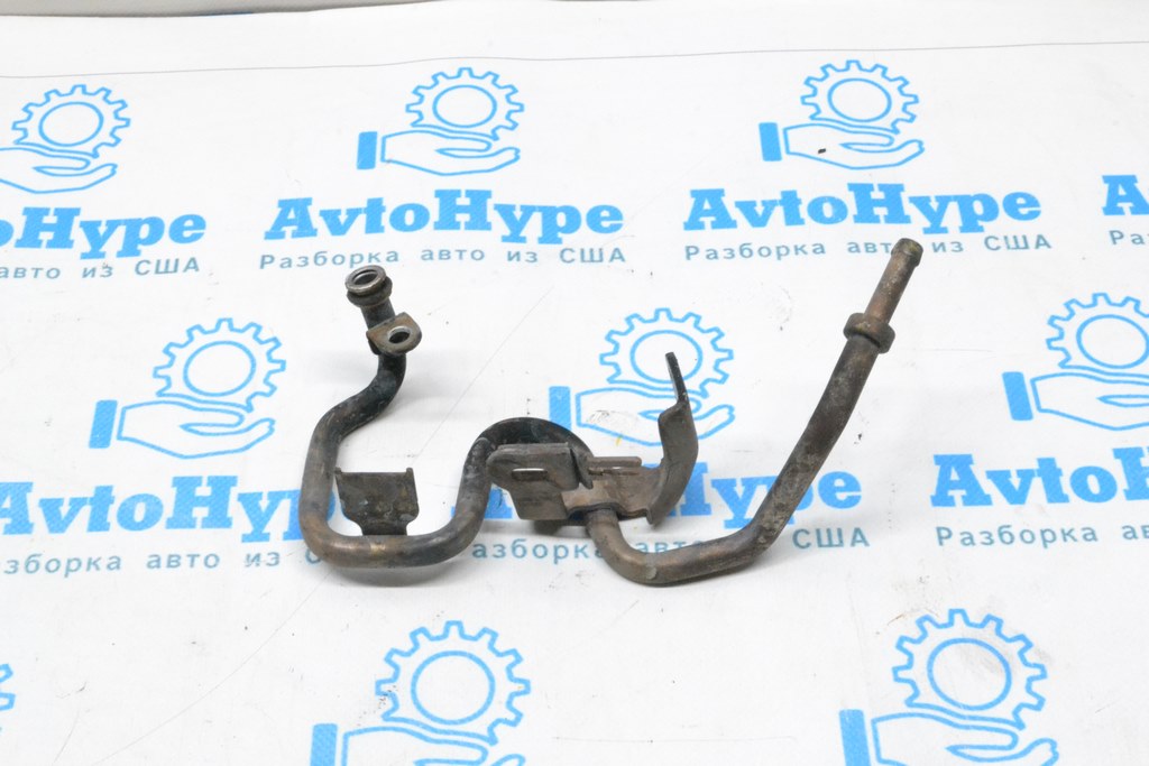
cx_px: 574
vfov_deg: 23.8
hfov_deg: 35.0
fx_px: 1819
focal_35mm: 57
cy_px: 383
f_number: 18
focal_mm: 38
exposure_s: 1/50
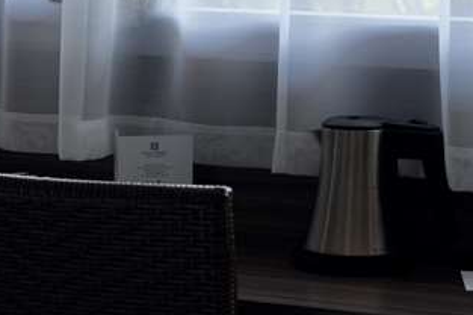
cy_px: 215
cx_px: -289
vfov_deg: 7.1
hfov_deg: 10.2
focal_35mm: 194
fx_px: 2545
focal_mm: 40.4
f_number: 4
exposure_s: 1/60
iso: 200
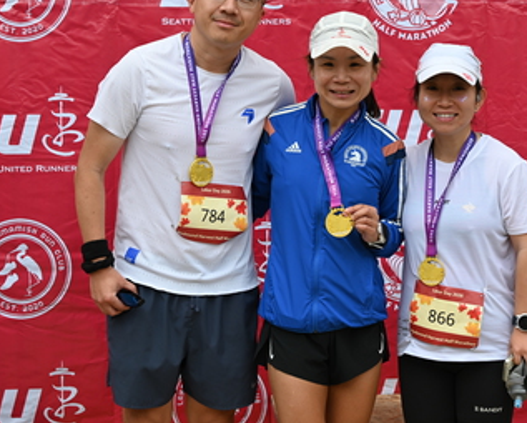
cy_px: 171
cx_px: 336
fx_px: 1576
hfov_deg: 18.9
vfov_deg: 15.2
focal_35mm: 101
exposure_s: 1/250
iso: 160
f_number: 6
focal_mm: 62
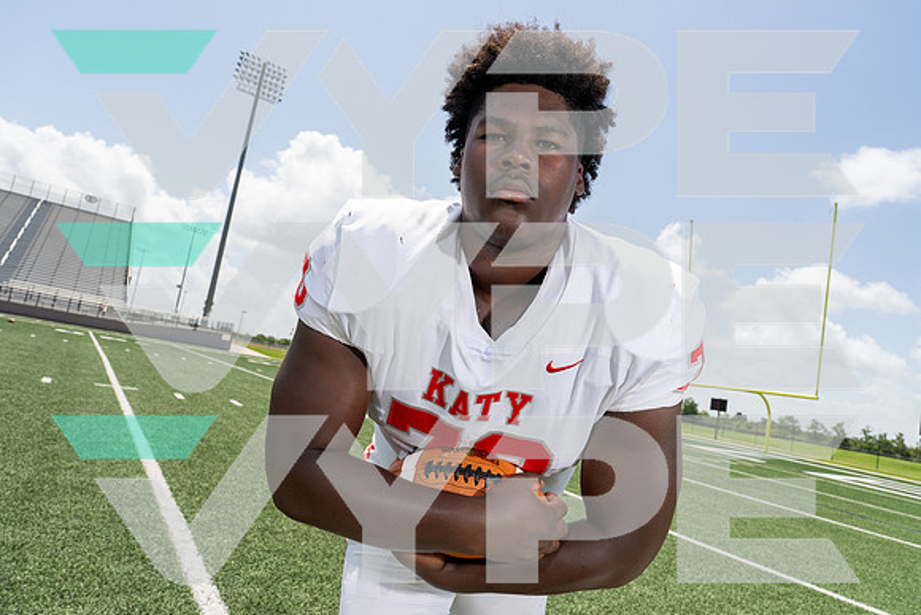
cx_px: 460
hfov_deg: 73.7
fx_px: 614
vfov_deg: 53.2
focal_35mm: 24
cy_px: 308
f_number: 8
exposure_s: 1/250
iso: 100
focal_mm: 24
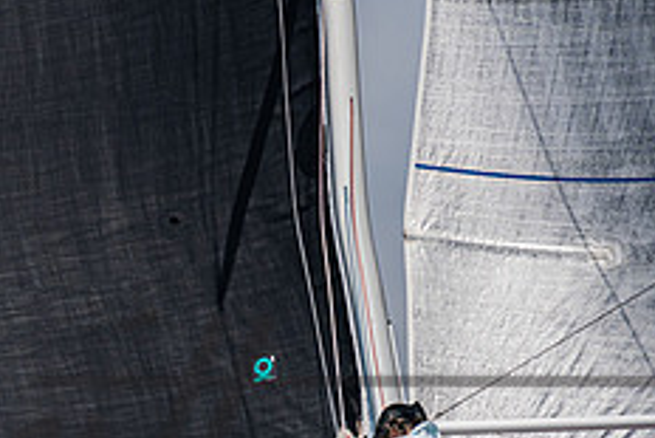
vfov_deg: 2.7
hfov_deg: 4.1
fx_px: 9157
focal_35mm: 503
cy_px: 448
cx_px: -135
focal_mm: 200
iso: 250
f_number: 6.3
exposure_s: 1/1250
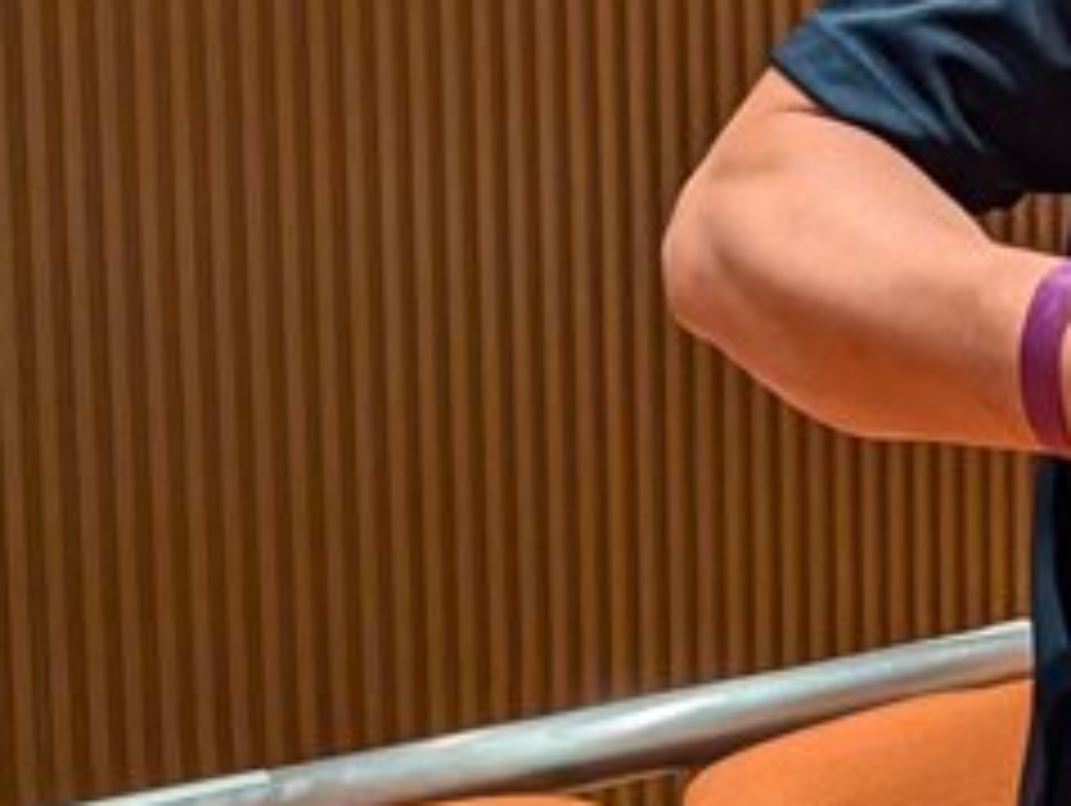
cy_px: -16
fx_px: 2416
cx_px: 1663
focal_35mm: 78
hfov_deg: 20.8
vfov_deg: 18.4
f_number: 1.7
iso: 114
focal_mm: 4.53
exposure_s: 1/120
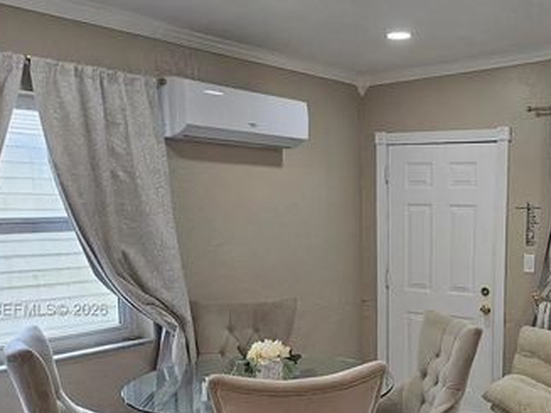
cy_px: 310
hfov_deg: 39.0
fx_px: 748
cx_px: 436
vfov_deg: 30.3
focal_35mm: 47
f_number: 1.8
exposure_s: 1/120
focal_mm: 5
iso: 100
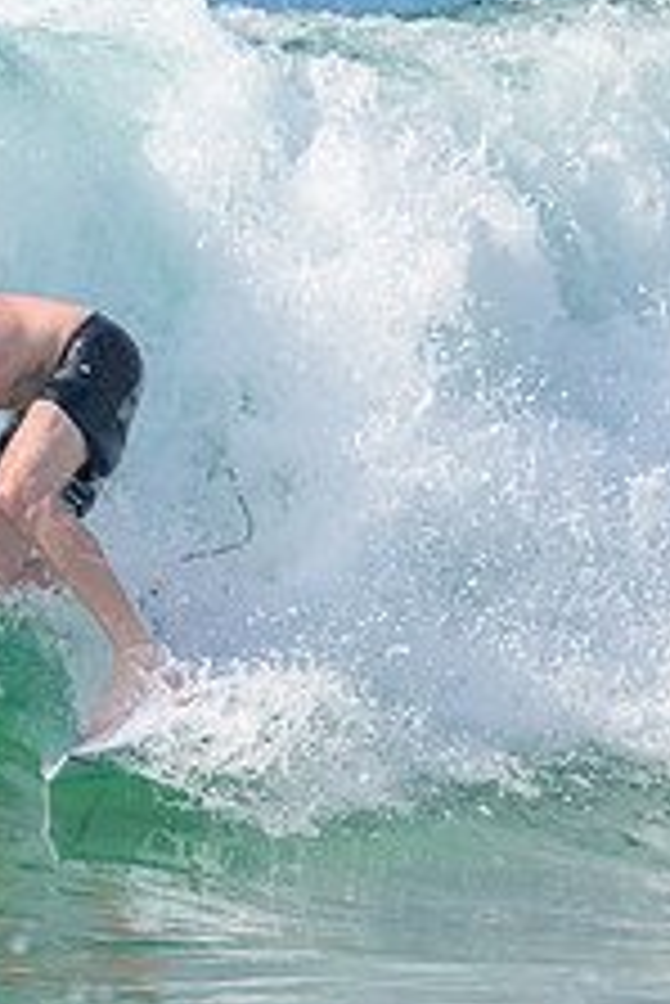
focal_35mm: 1968
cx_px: -466
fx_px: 54851
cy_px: 276
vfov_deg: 1.0
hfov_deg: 0.7
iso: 900
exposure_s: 1/2000
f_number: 11
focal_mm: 640
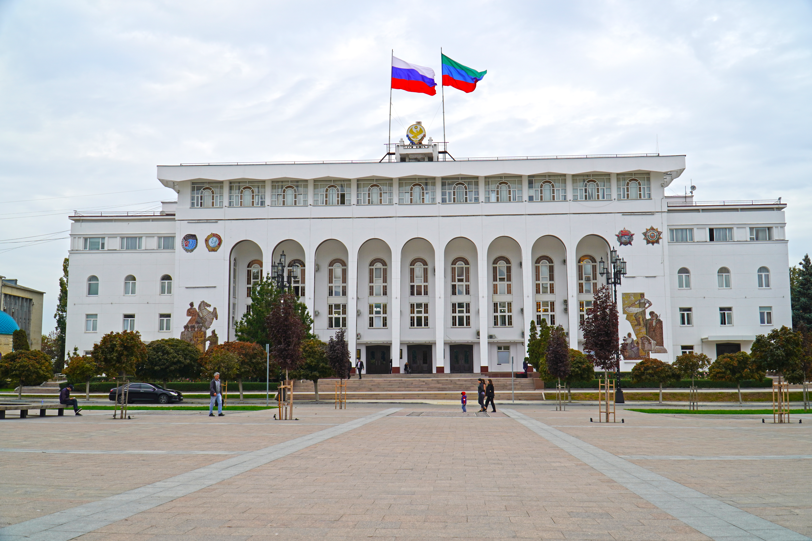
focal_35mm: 33
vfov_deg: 40.0
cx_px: 406
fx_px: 744
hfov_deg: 57.2
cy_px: 270
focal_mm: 22
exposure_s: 1/80
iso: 100
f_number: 5.6
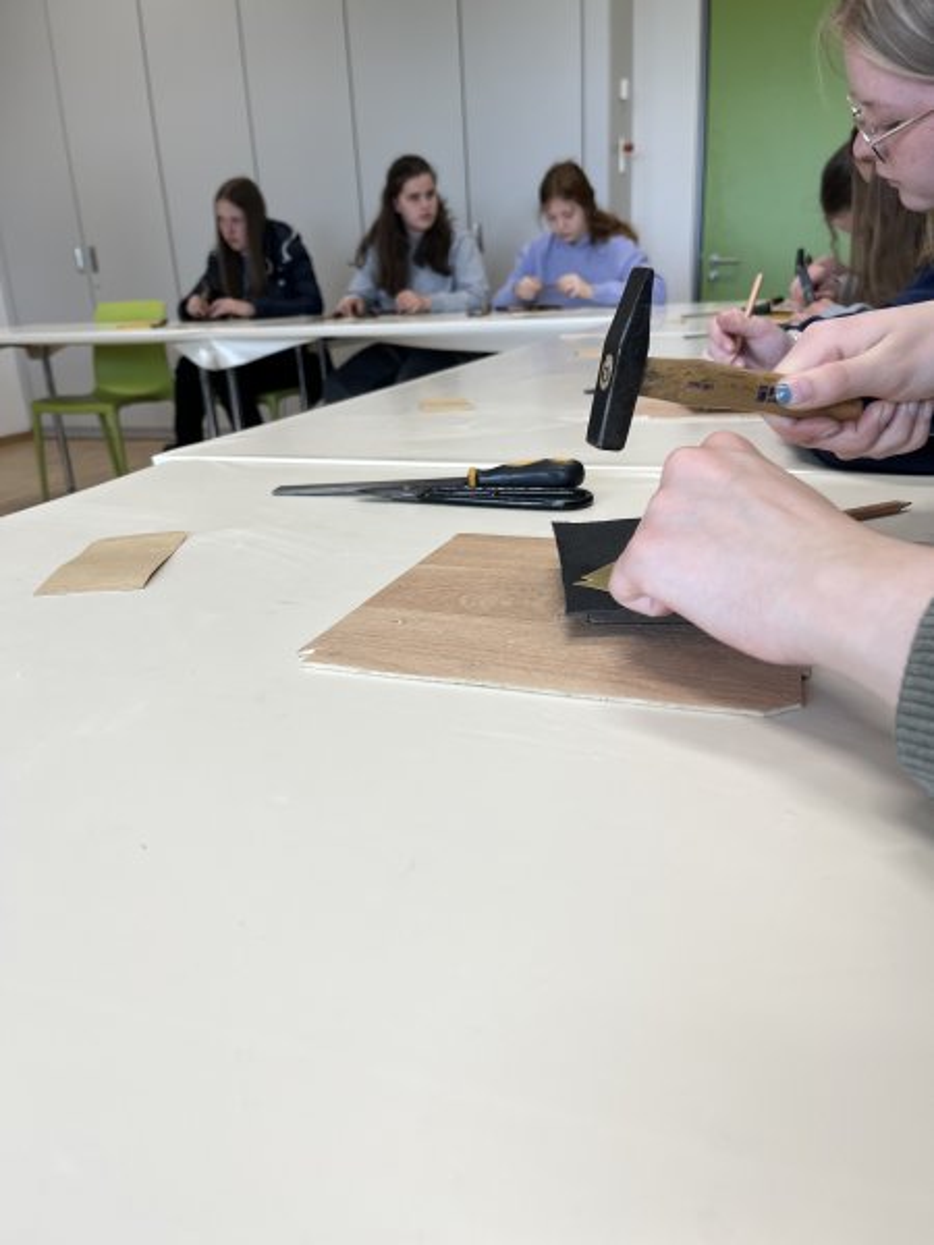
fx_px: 935
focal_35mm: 26
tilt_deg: -20.7
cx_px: 467
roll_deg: +4.9
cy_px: 622
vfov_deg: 67.3
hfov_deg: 53.1
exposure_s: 1/100
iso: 40
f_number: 1.6
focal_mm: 5.1
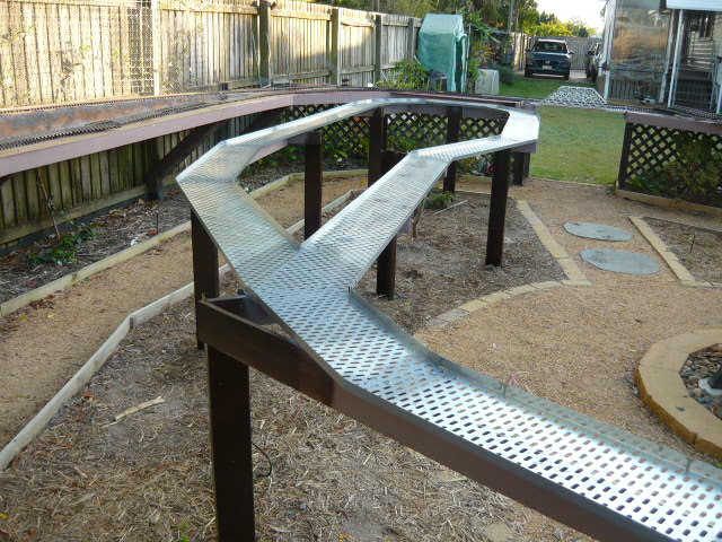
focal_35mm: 33
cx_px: 361
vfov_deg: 42.9
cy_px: 271
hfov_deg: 55.4
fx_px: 688
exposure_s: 1/125
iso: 100
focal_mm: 5.5
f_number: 2.8
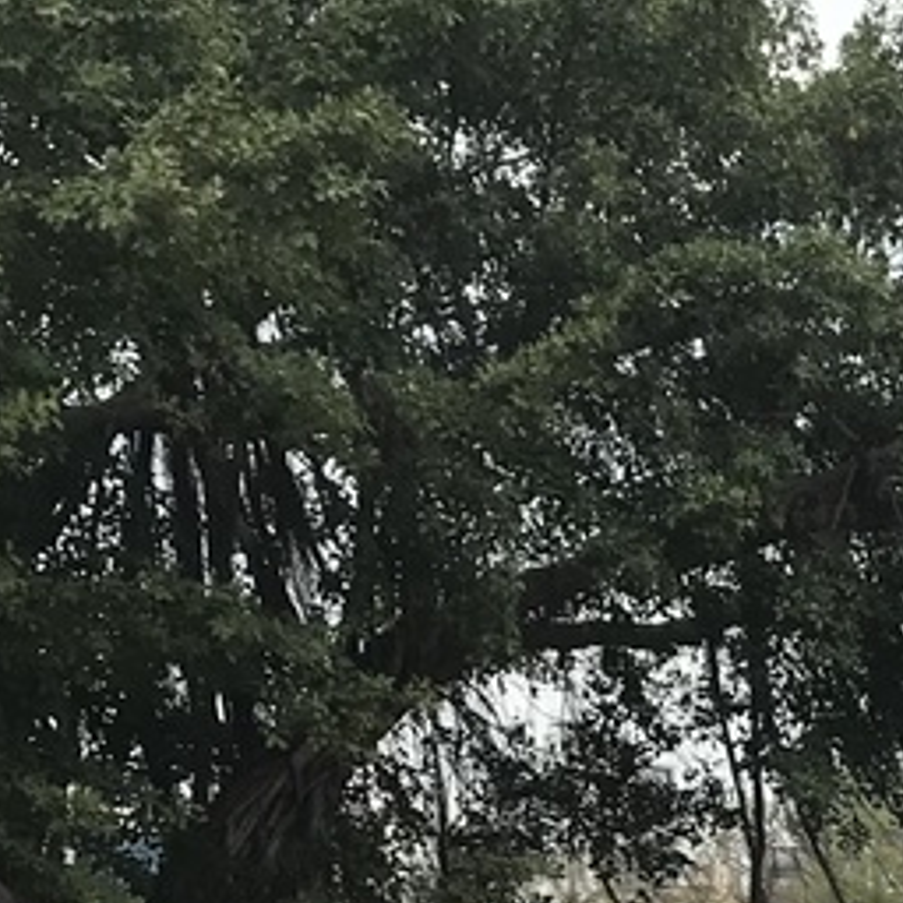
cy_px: 1584
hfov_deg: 14.9
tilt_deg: -6.5
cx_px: 794
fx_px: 3424
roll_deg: +1.2
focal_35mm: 116
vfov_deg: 13.6
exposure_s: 1/1350
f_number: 1.8
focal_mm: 3.99
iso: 20
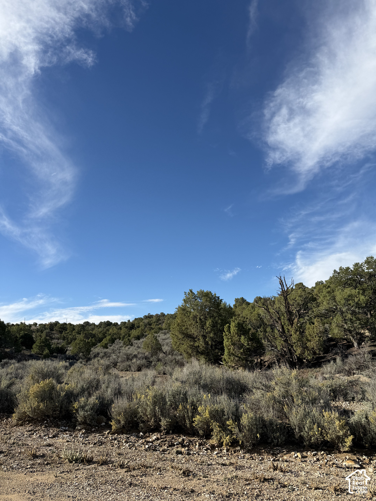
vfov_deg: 71.6
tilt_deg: +17.3
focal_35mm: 24
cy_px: 250
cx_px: 188
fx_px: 348
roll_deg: +4.2
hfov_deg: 56.8
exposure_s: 1/4167
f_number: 1.78
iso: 80
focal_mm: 6.76
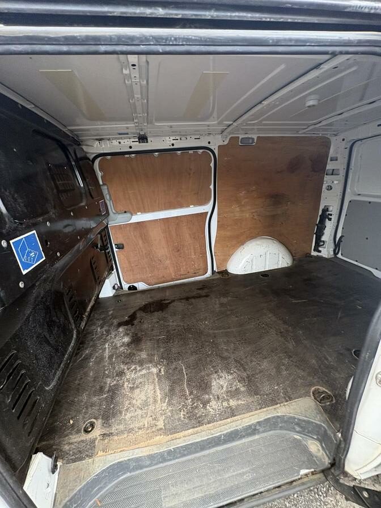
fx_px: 205
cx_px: 190
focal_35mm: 14
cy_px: 254
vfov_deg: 102.1
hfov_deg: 85.7
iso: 125
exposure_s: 1/110
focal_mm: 2.22
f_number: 2.2
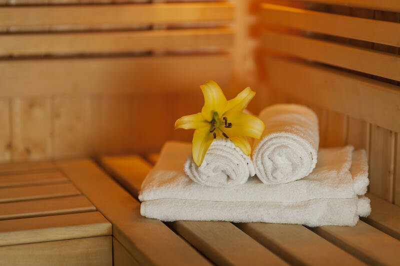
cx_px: 200
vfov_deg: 16.1
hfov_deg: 23.9
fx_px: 944
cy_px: 133
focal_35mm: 85
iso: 100
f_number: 1.4
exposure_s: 1/80
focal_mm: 85
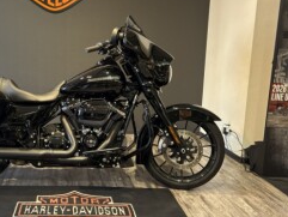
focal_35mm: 42
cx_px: 75
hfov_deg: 43.4
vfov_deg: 34.4
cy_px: 104
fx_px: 350
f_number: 1.6
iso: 125
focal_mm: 5.96
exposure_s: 1/60
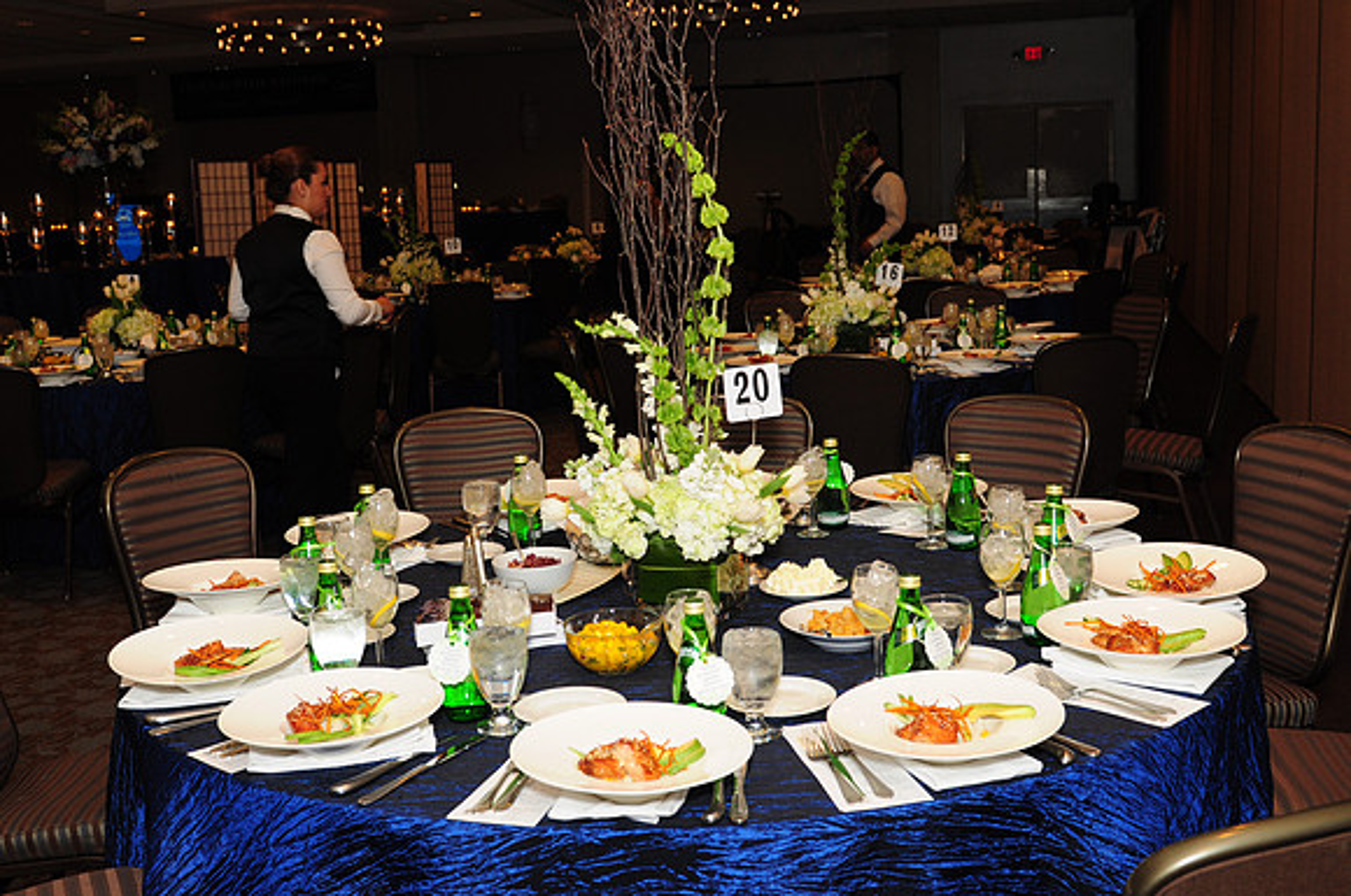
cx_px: 676
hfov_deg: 48.0
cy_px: 448
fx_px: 1518
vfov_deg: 32.9
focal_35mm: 40
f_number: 5
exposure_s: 1/60
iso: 500
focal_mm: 27
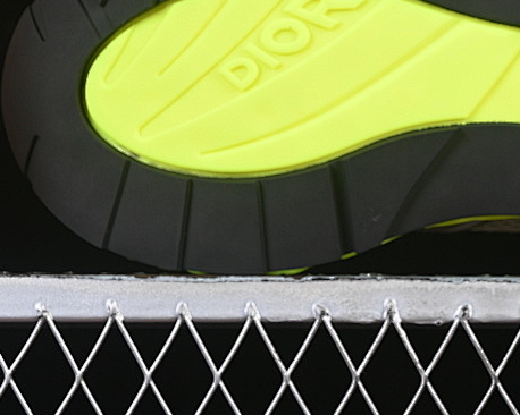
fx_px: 2554
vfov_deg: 9.3
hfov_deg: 11.5
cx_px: 476
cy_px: 19
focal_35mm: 166
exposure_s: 1/60
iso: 160
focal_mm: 50
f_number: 6.3
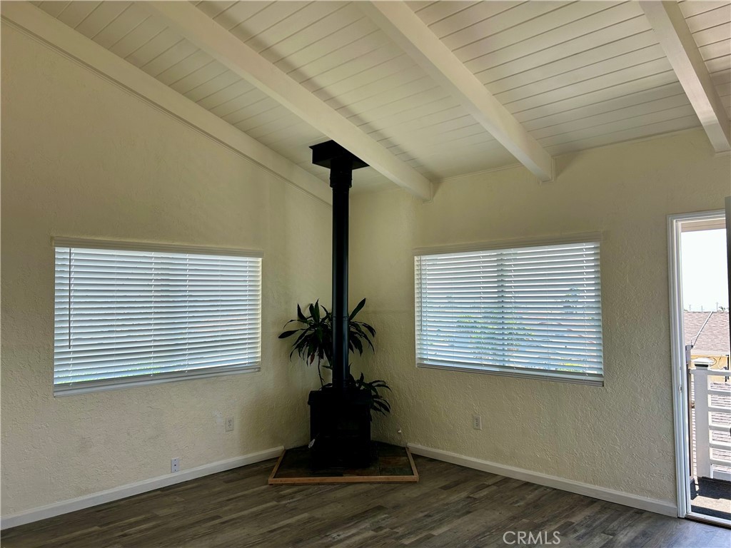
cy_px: 274
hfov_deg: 67.3
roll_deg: +1.0
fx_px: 549
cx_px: 366
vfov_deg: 53.1
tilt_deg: +2.3
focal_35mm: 26
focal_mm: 5.7
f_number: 1.5
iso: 50
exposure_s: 1/371
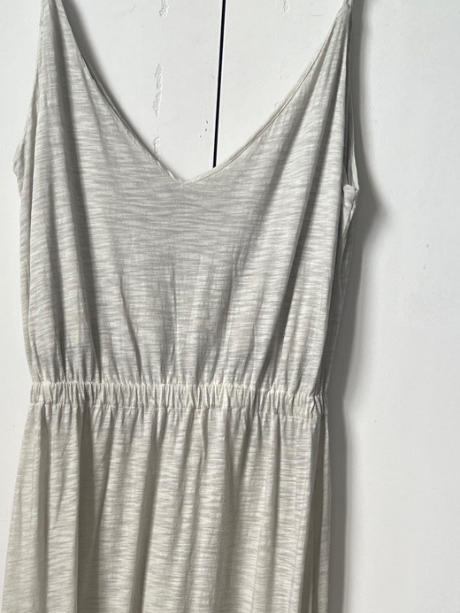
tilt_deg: -10.3
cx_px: 182
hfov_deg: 24.4
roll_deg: -3.9
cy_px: 555
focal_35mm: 60
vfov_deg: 30.7
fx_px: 1063
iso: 40
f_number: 1.5
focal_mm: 5.7
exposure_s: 1/121
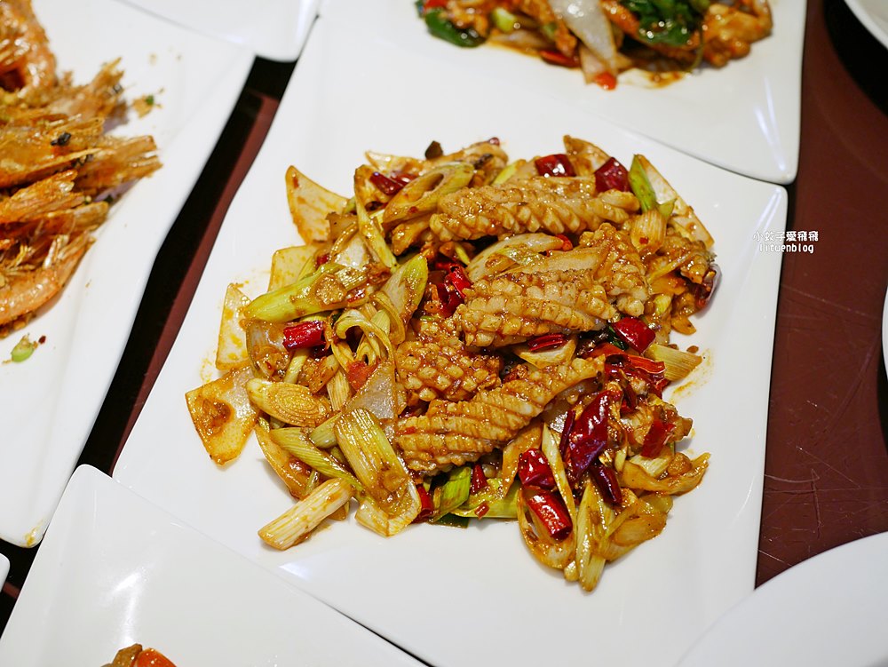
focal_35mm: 50
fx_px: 1283
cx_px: 444
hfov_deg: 38.2
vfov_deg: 29.1
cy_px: 334
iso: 200
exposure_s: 1/200
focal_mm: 25
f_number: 2.8
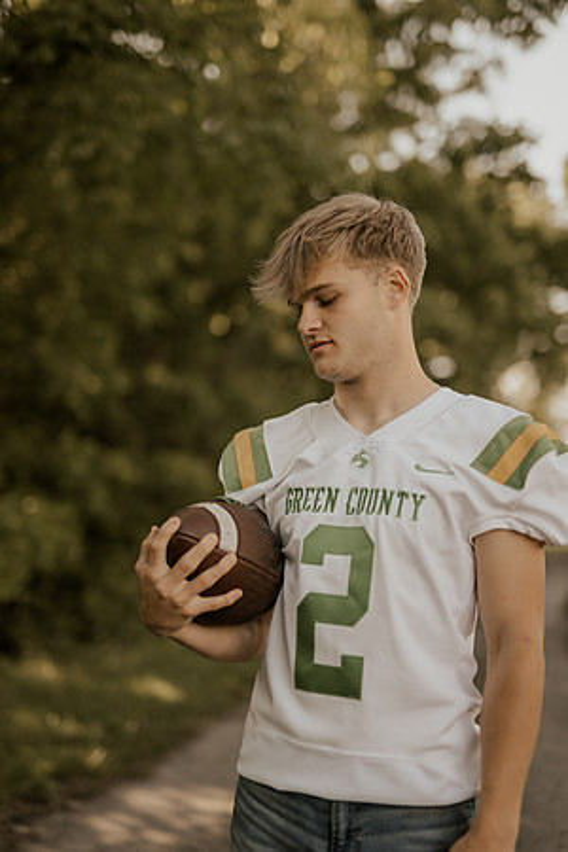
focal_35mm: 50
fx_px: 1183
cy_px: 426
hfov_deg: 27.0
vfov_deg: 39.6
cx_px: 284
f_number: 1.8
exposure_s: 1/640
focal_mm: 50
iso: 100
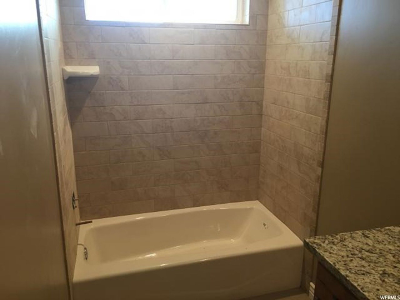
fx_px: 335
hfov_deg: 61.7
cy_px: 150
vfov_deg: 48.2
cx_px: 200
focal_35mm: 29
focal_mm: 4.15
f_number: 2.2
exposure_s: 1/15
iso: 40
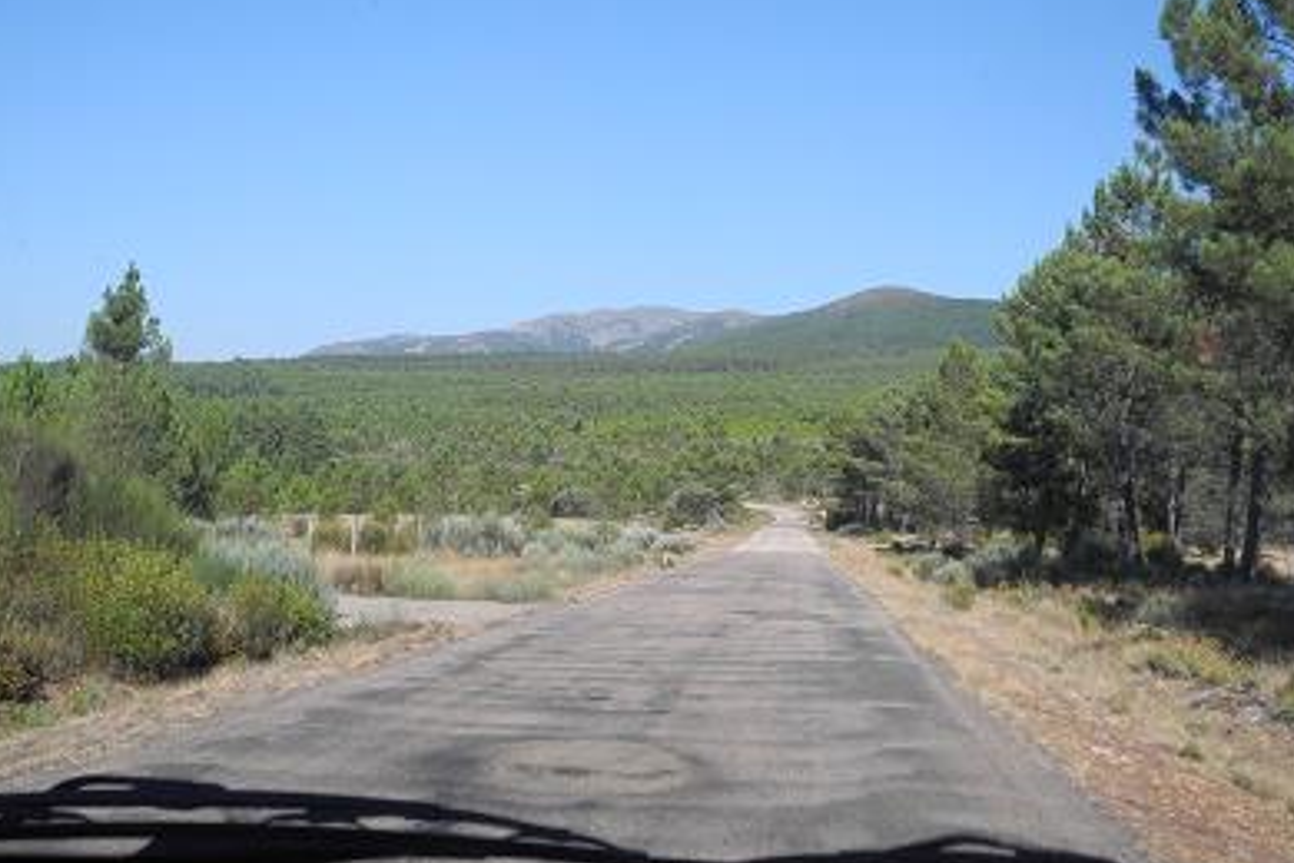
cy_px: 445
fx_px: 1725
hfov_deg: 41.1
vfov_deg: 28.1
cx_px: 644
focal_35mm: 48
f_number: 3.2
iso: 100
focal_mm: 9.7
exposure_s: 1/800
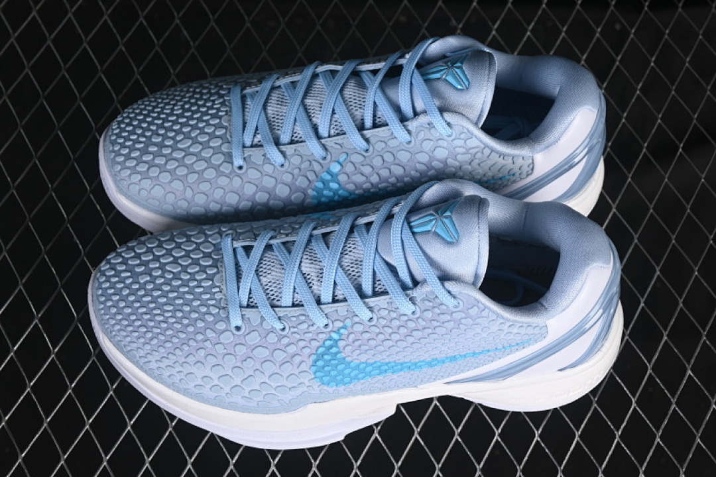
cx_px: 358
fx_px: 1492
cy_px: 238
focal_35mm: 75
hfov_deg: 27.0
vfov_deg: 18.2
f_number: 7.1
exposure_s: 1/80
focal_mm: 50
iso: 160
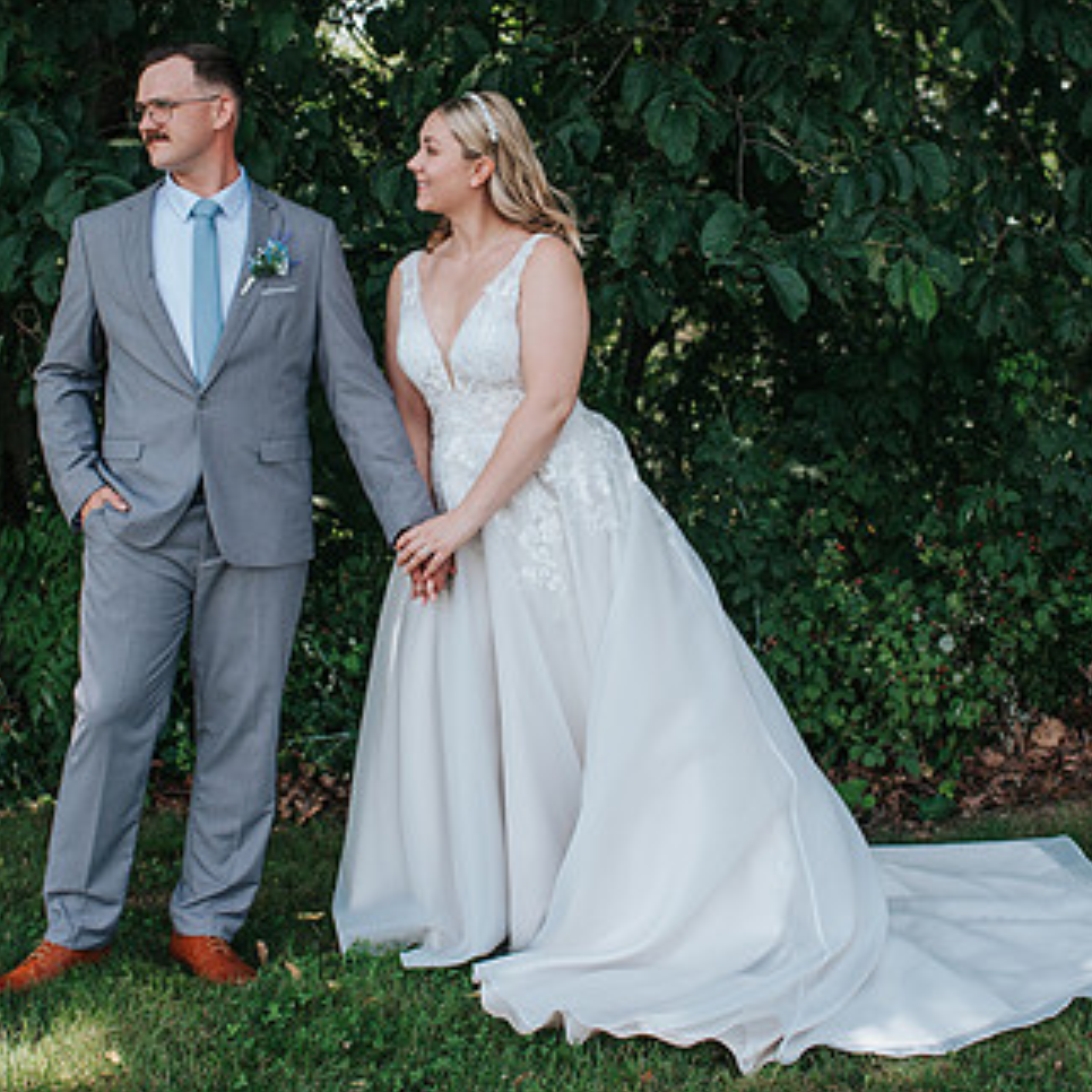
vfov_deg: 28.5
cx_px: 508
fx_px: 2141
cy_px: 430
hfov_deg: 28.6
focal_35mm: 60
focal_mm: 35
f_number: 2.8
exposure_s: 1/500
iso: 125
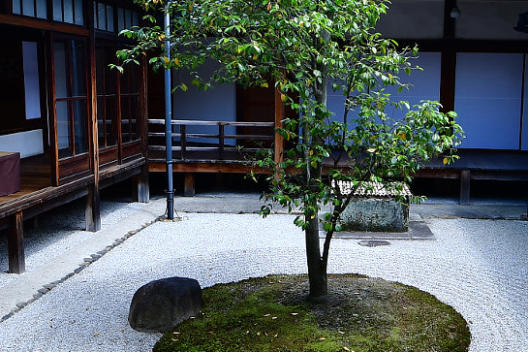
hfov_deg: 44.4
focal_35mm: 44
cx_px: 307
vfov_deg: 30.5
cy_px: 161
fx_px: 645
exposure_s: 1/25
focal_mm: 10
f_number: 8
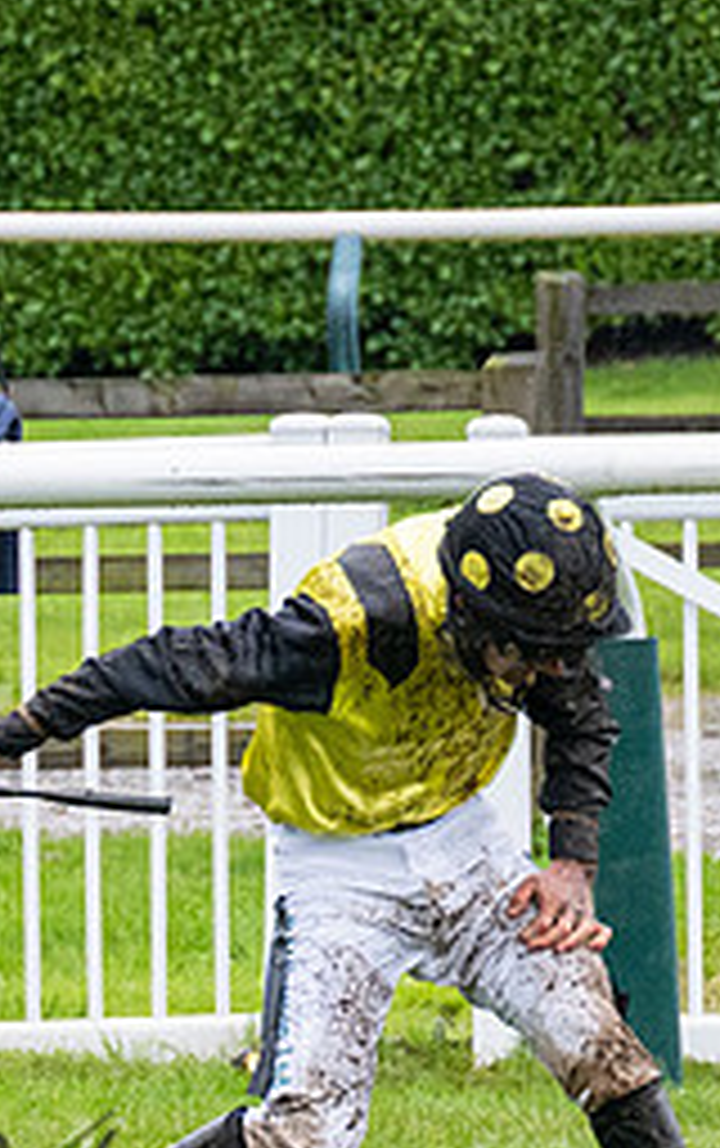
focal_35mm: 576
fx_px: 18033
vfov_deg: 3.6
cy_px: 1214
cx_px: -410
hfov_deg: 2.3
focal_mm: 98
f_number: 4
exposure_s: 1/1250
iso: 1000
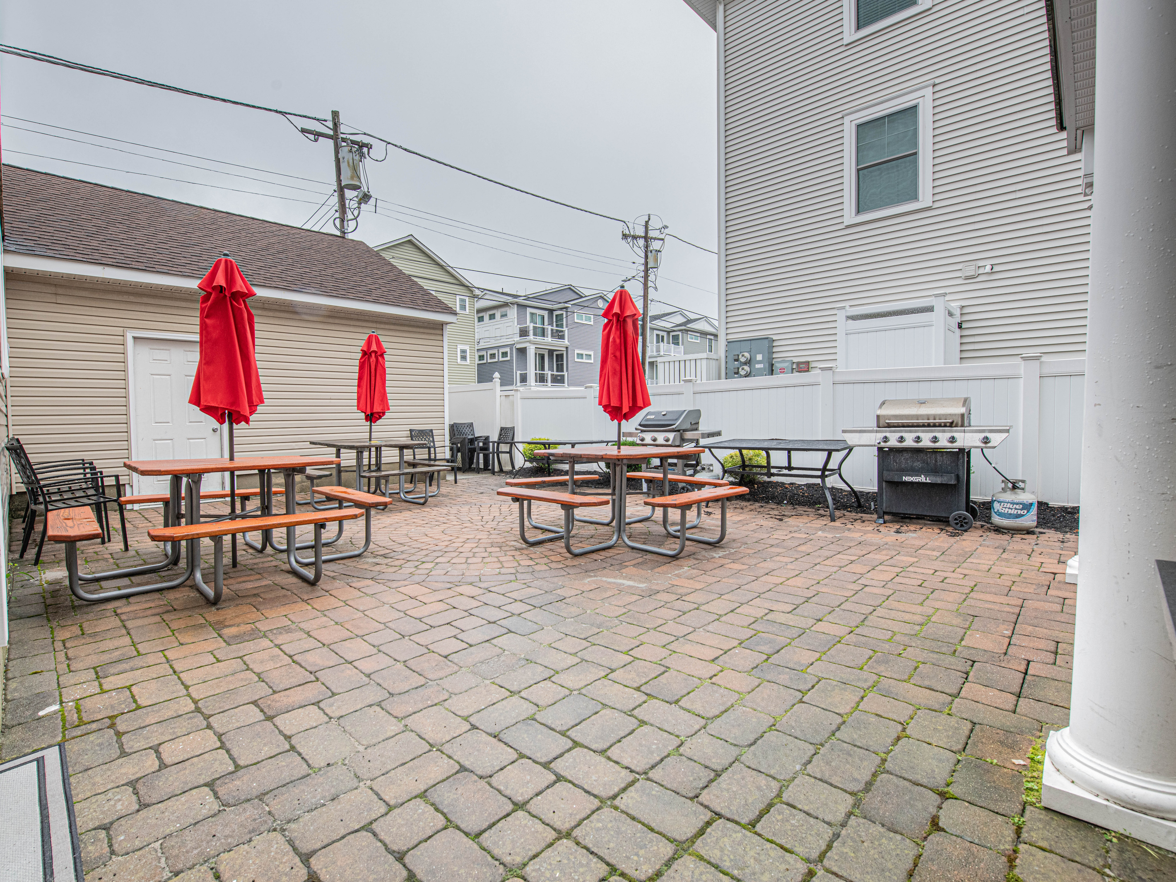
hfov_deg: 95.6
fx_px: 532
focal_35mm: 16
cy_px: 440
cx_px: 551
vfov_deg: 79.3
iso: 280
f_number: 9
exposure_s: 1/160
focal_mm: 14
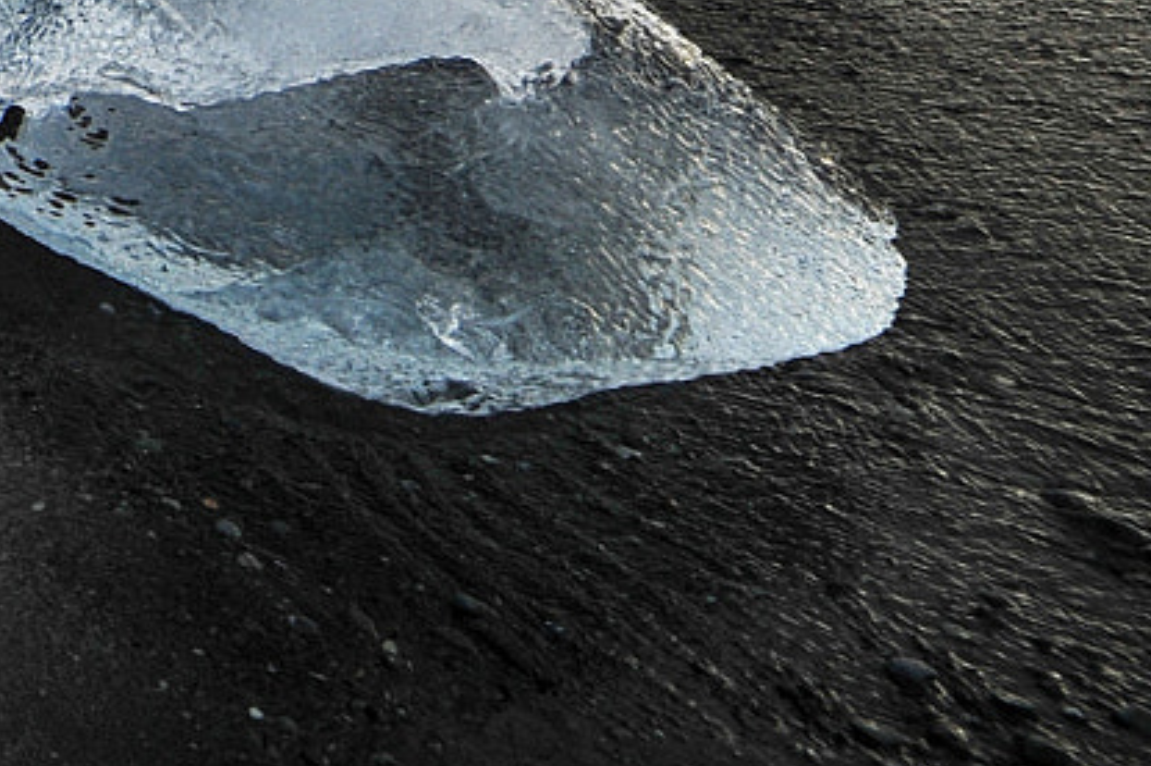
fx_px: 1725
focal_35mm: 54
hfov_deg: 22.2
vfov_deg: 20.0
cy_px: -515
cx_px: -912
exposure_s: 1/250
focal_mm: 14
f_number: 10
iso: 200
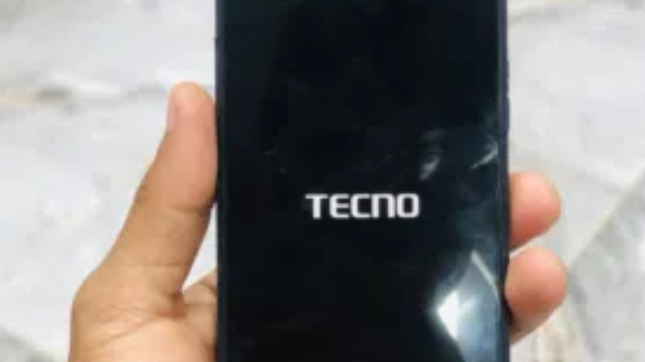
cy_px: 210
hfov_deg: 25.9
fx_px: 1402
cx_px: 320
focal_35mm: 82
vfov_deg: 14.7
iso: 80
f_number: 2.4
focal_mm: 6
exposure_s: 1/33
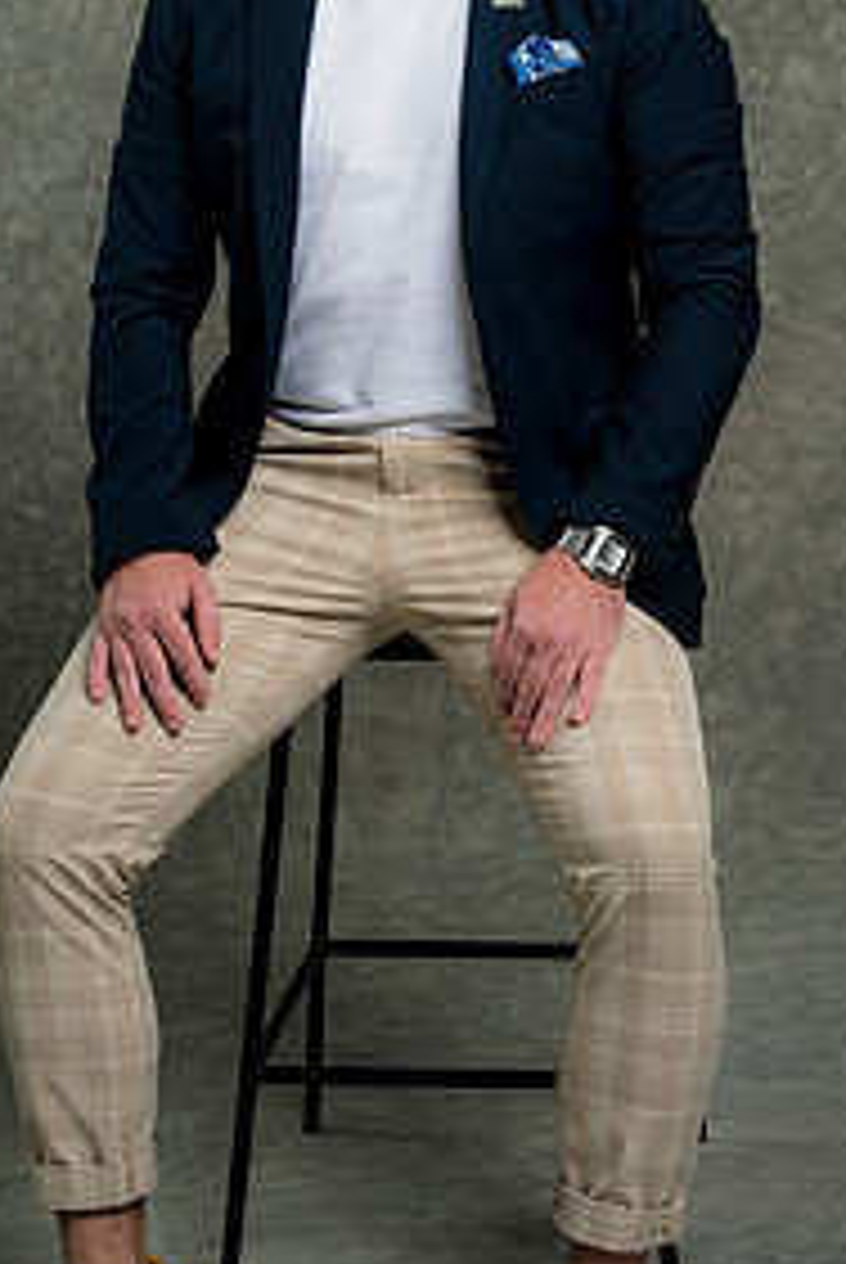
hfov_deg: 15.6
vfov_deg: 23.0
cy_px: 432
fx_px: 3094
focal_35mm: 88
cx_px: 400
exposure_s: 1/160
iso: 125
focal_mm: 55
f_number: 4
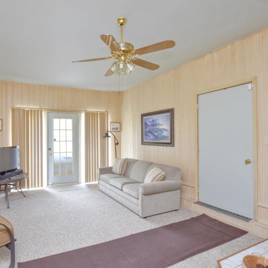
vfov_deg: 74.8
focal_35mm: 20
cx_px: 95
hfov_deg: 73.1
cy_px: 135
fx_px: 175
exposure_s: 1/60
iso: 640
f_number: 4
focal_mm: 10
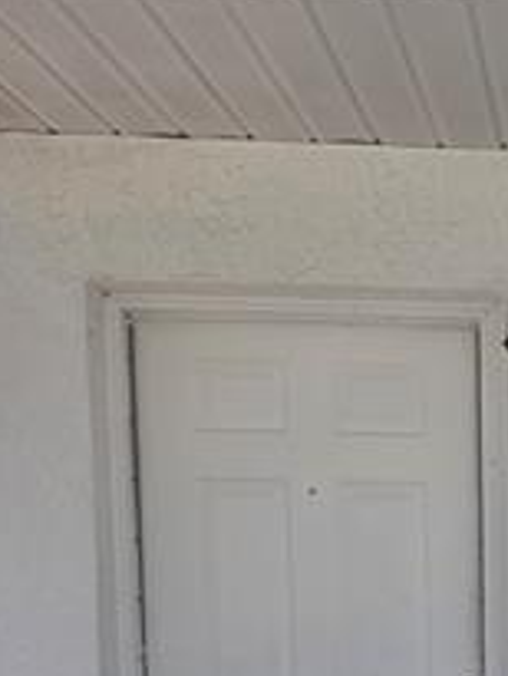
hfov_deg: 15.7
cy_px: 824
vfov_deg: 21.1
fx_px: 1681
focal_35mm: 86
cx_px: 775
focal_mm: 6.3
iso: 80
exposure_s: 1/6150
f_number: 1.7
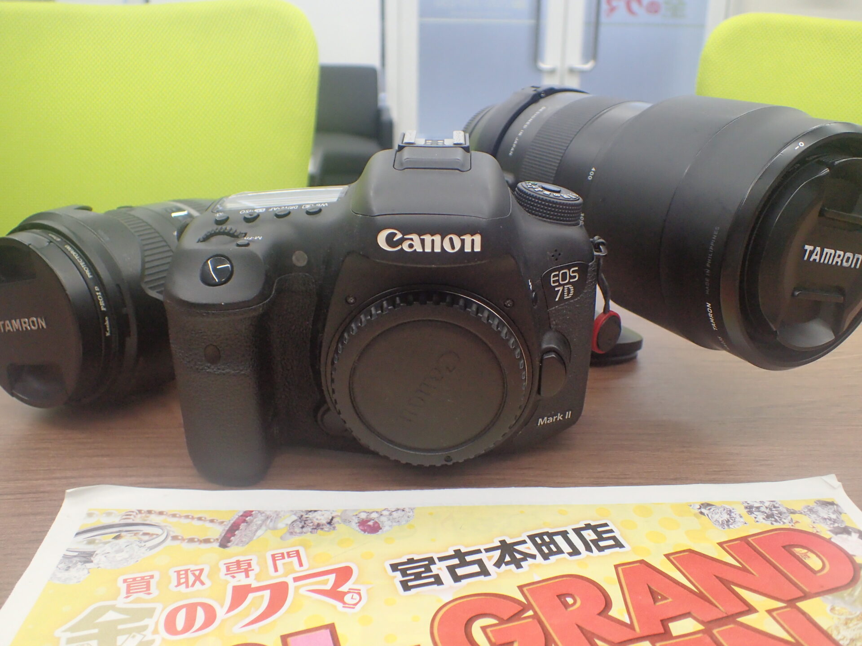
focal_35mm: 30
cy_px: 323
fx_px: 747
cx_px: 431
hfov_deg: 60.0
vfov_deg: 46.8
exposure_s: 1/125
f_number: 2.3
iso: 320
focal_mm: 5.5
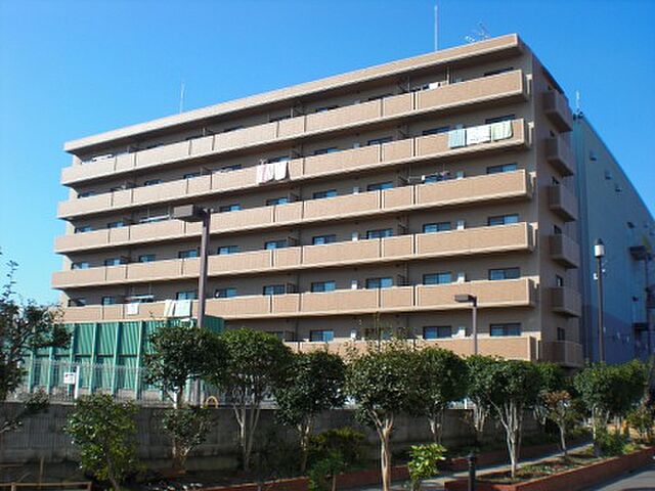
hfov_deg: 49.0
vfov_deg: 37.7
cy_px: 246
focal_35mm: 38
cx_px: 328
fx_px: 719
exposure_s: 1/250
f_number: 5.6
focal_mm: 6.3
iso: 64
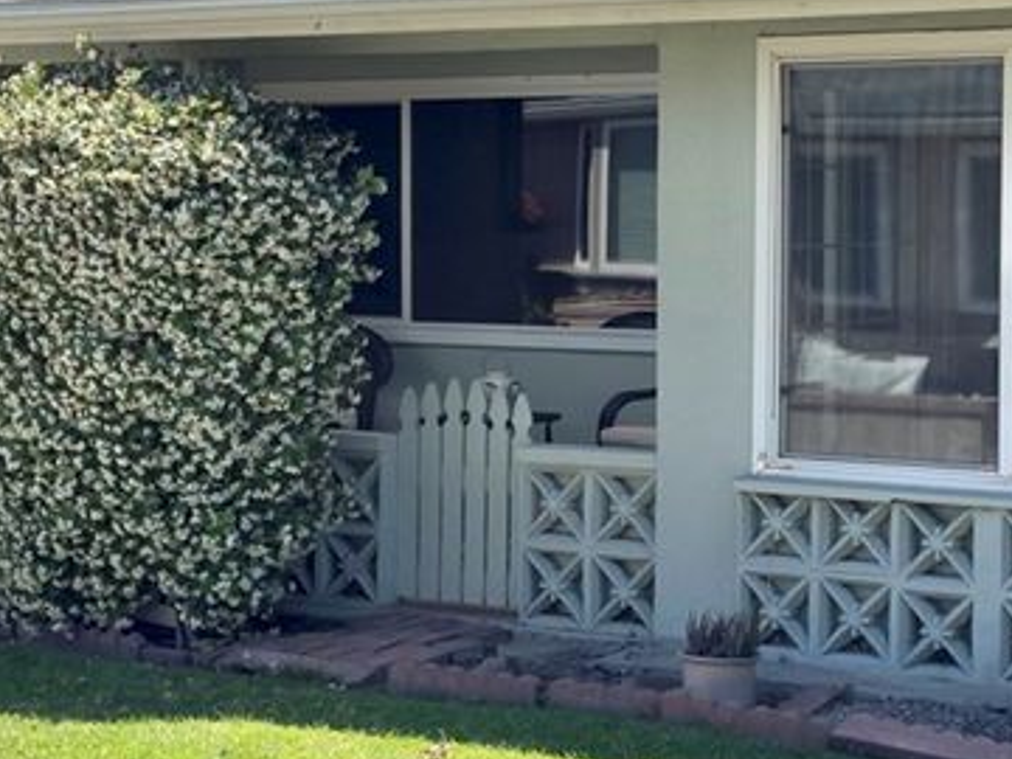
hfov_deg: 27.4
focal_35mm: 71
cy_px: 268
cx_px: 512
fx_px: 2076
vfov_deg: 20.7
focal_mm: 6.76
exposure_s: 1/6024
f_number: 1.78
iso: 100
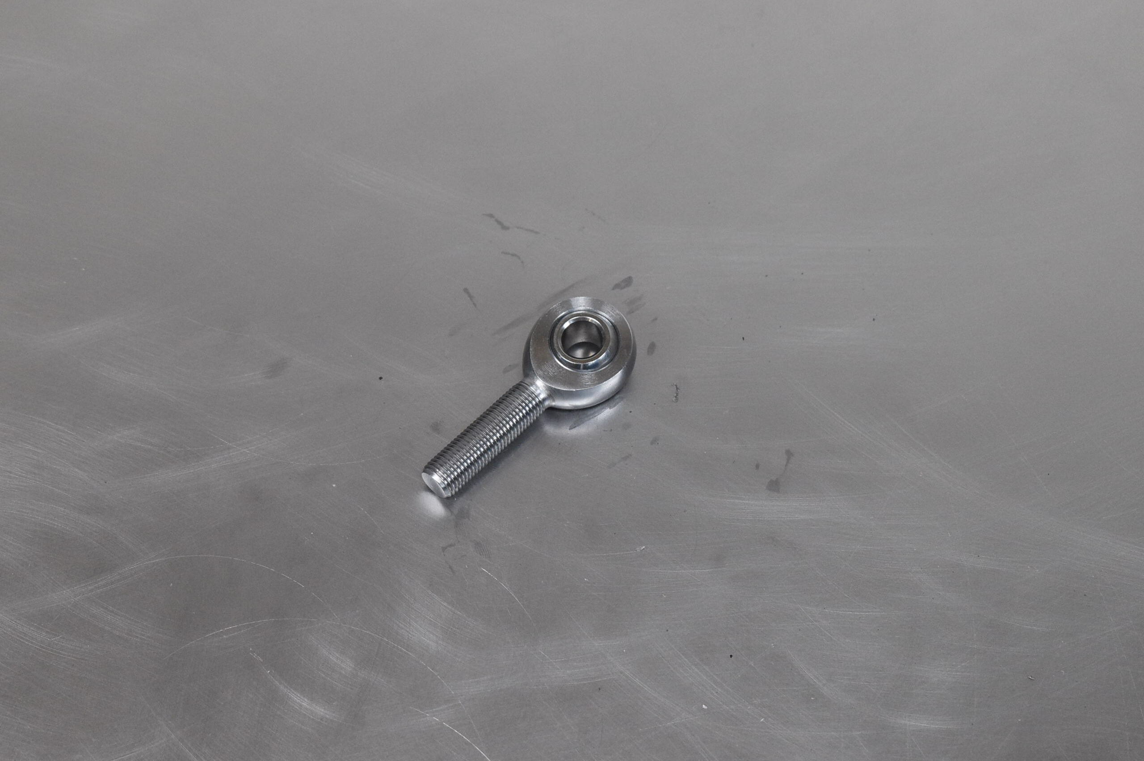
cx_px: 572
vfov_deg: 16.5
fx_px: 2620
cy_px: 380
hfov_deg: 24.6
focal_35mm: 82
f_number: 6.3
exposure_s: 1/160
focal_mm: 55
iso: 1250
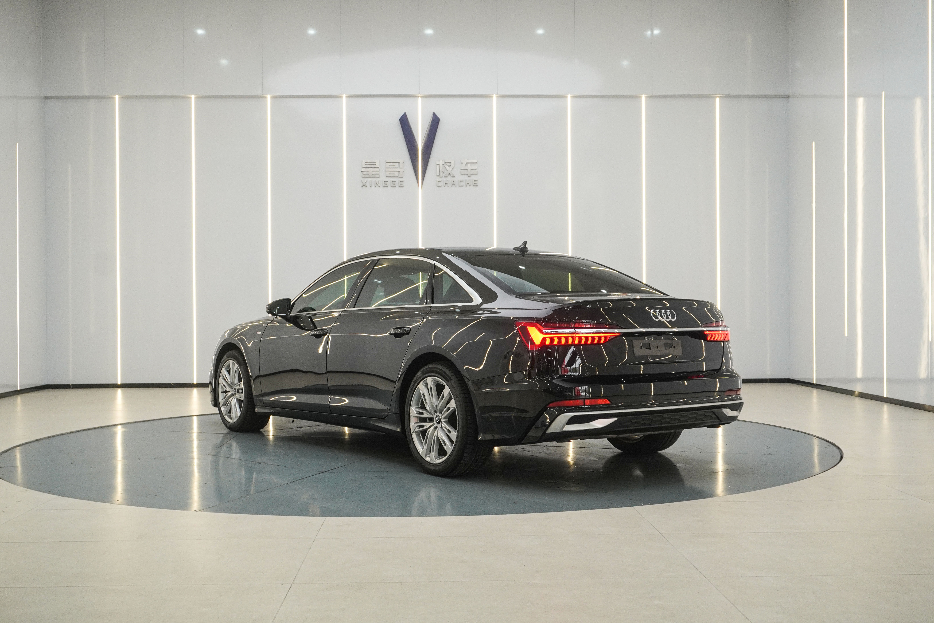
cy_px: 312
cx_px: 467
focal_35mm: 39
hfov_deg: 49.6
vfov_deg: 34.2
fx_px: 1012
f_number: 6.3
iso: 1000
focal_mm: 26
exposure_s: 1/80
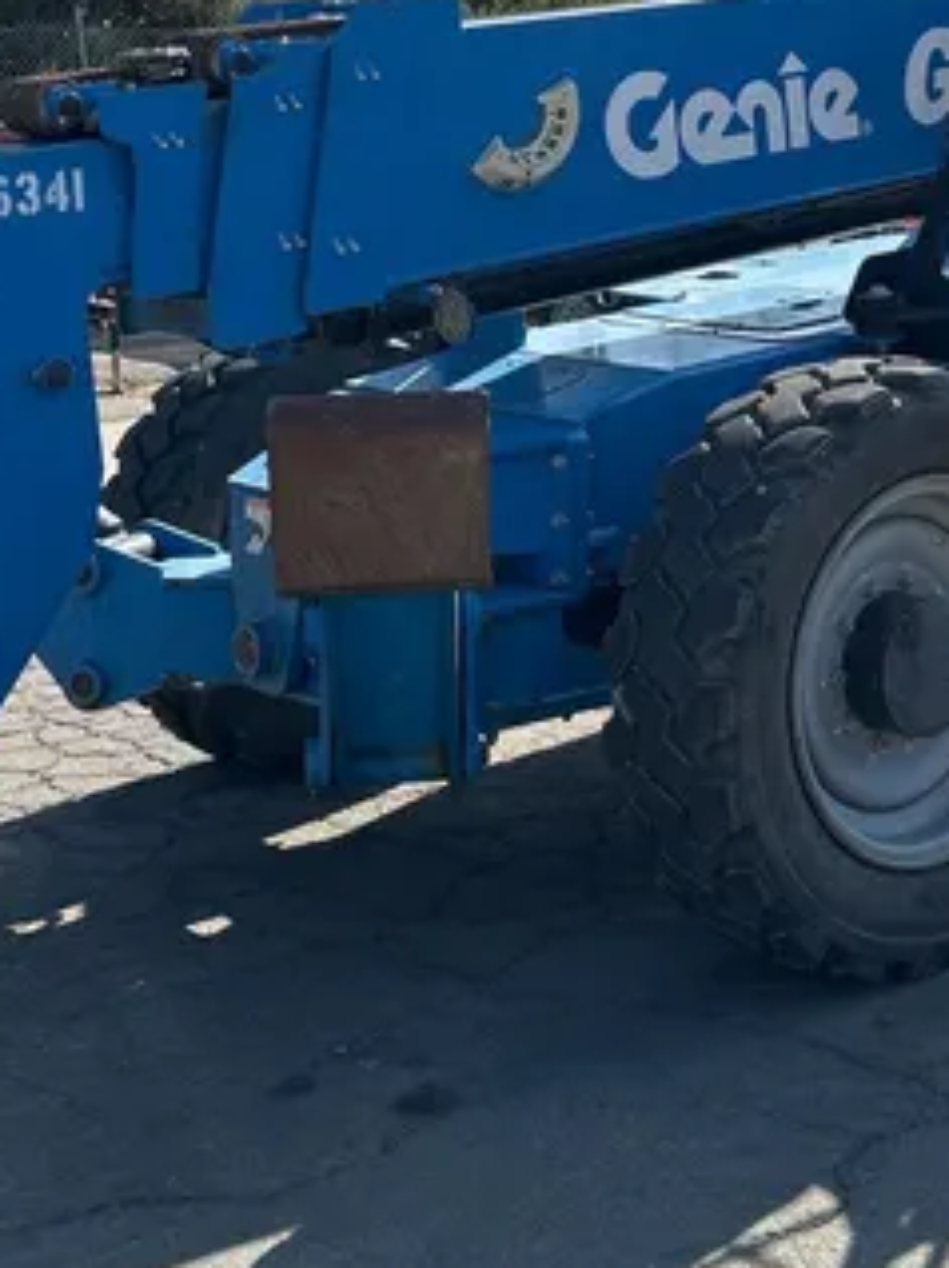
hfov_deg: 23.9
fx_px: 2196
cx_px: 782
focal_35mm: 60
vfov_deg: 31.1
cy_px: 189
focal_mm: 5.96
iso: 50
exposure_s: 1/2933
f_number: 1.6
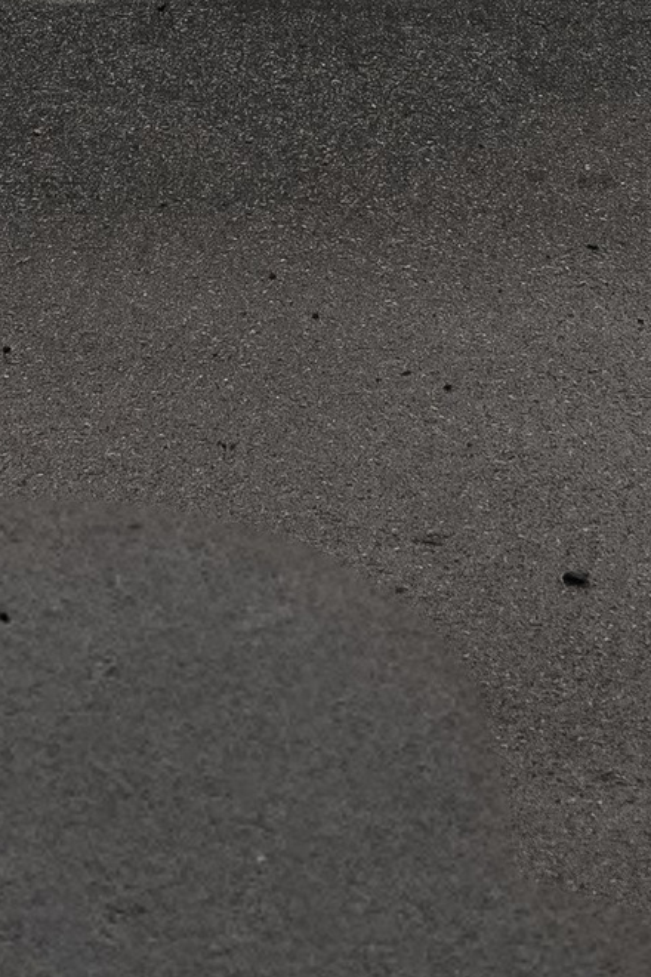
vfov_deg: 8.6
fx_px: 6157
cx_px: 16
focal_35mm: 227
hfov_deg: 6.0
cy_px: -873
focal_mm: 39
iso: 500
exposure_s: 1/100
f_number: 4.5
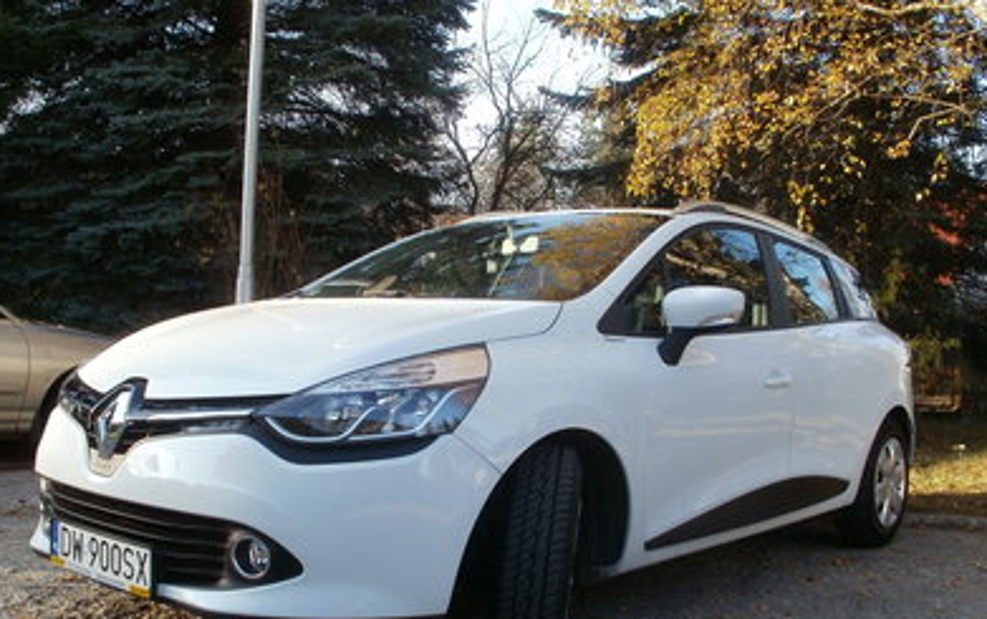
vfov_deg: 32.7
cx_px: 492
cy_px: 369
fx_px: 1050
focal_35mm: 39
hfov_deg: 50.4
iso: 100
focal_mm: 6.3
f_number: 5.6
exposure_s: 1/80
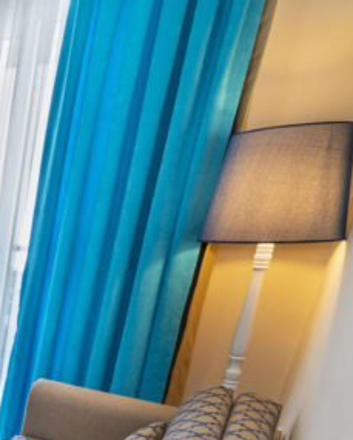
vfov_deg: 40.4
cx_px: -213
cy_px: 398
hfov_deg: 24.7
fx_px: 548
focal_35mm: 42
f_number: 4
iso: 250
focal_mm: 16
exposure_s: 1/30
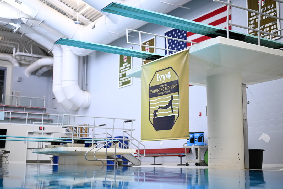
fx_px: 393
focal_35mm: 50
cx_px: 142
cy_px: 94
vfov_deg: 27.0
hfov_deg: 39.6
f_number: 1.2
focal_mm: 50
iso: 1600
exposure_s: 1/2500
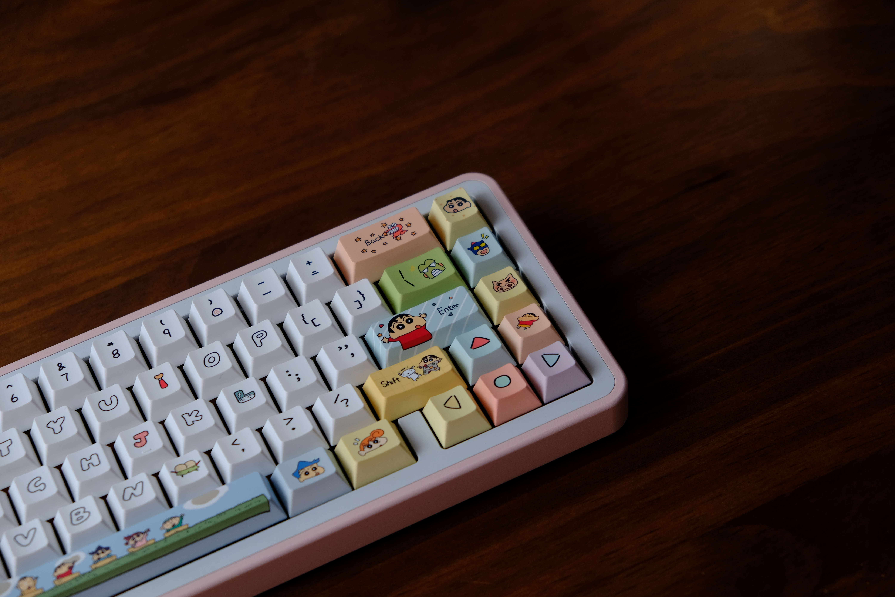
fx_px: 2063
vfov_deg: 16.5
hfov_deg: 24.5
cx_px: 448
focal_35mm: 83
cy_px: 298
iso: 320
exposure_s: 1/60
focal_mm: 55
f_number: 4
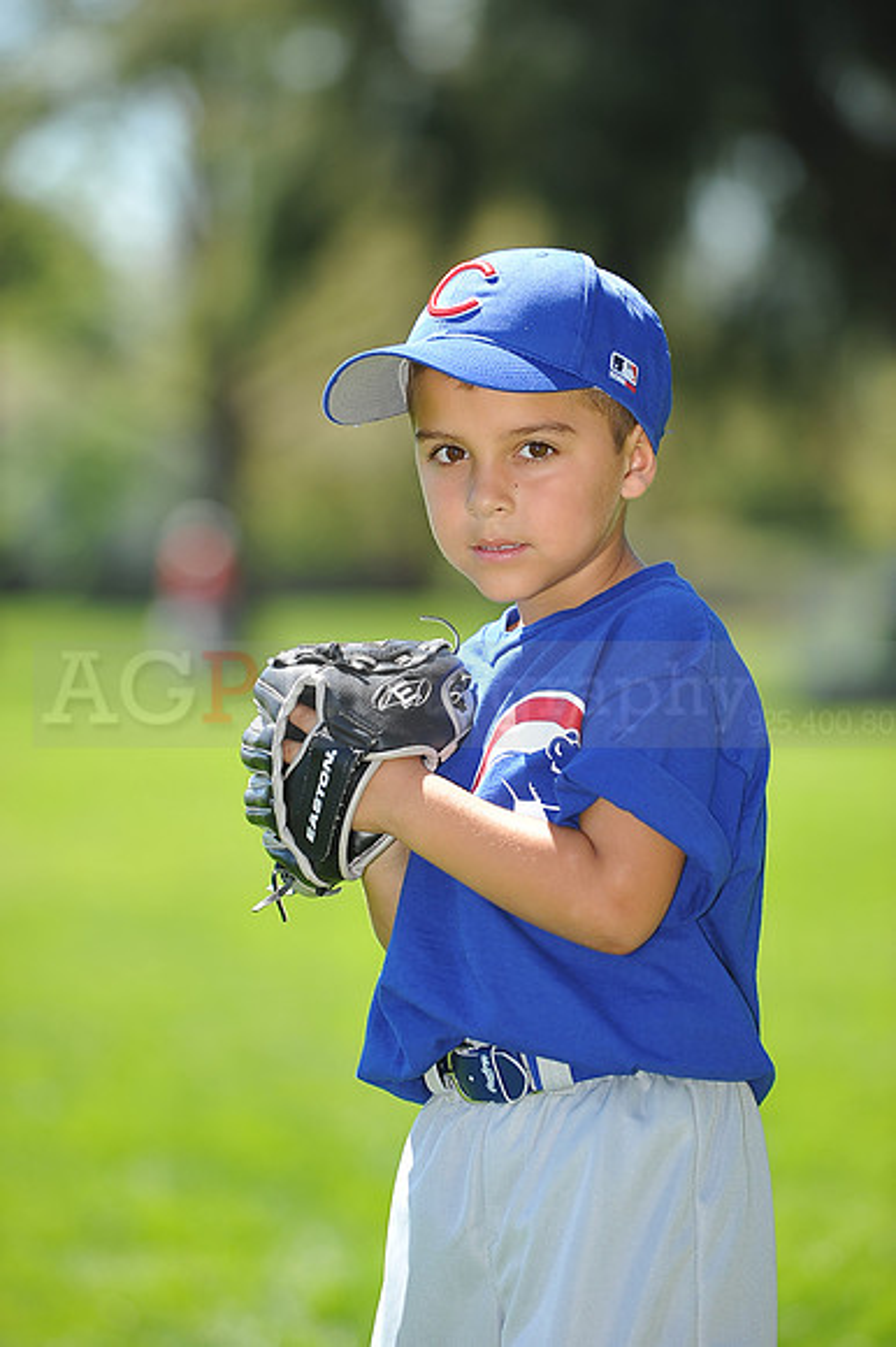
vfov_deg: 10.3
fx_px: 7475
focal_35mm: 200
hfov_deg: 6.9
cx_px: 448
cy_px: 674
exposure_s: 1/500
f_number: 4.5
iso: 200
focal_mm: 200
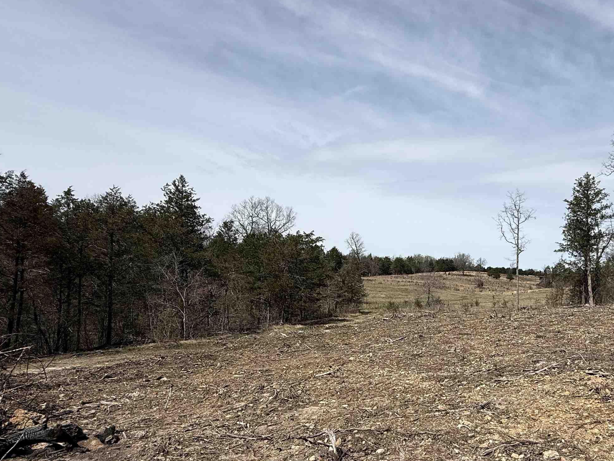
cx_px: 419
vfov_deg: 60.3
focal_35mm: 22
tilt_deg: +2.3
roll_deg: -3.0
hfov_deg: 73.6
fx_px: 390
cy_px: 288
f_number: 2.2
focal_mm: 2.22
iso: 50
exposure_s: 1/3289
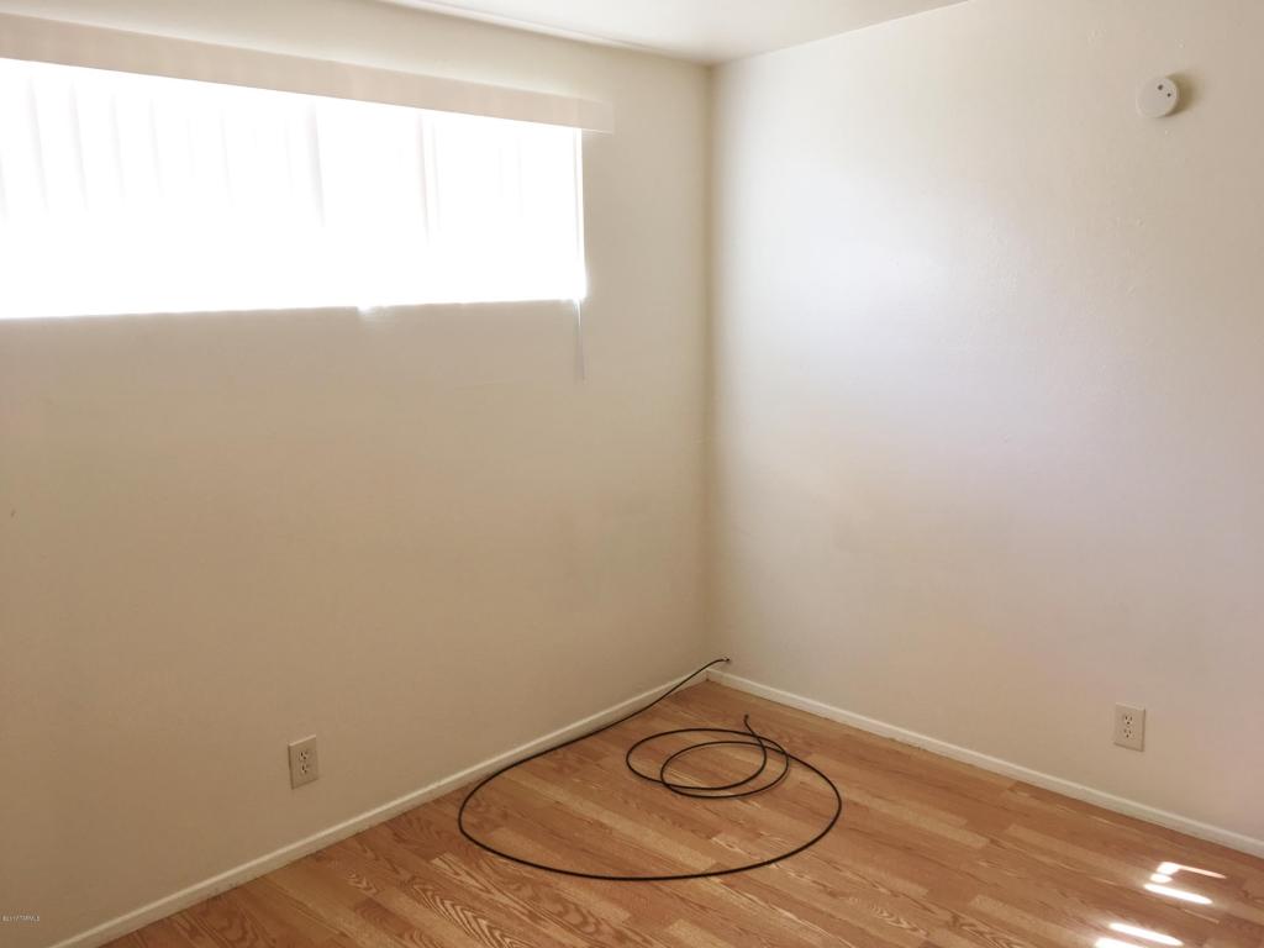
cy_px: 474
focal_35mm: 29
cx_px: 632
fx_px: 1059
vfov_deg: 48.2
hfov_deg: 61.7
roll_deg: -0.3
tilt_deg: -10.8
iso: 25
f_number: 2.2
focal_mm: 4.15
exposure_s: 1/40
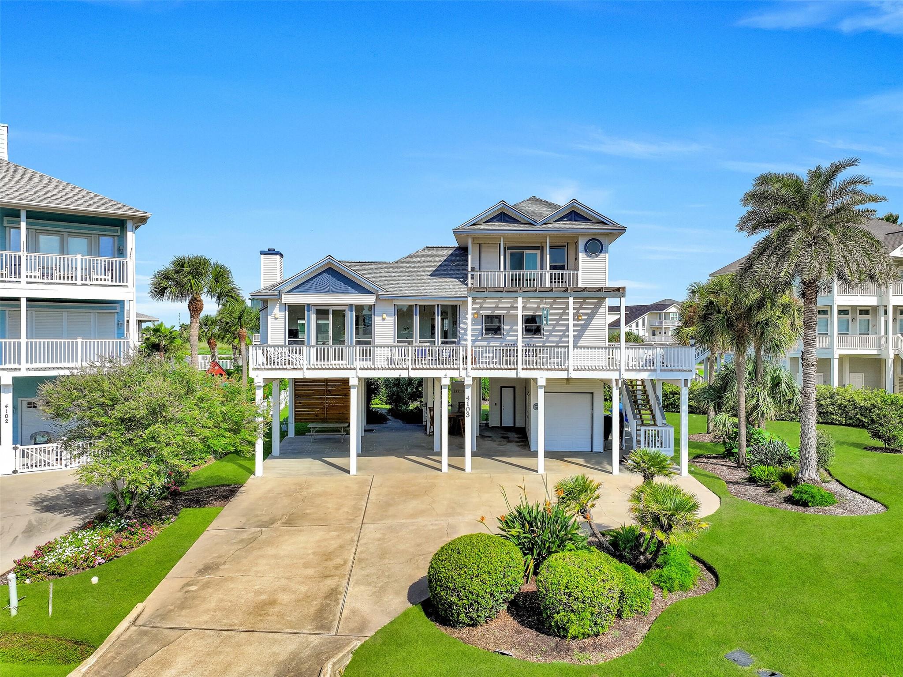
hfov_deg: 71.6
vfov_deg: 56.8
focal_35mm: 24
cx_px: 452
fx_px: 626
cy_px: 338
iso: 100
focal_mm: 12.29
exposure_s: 1/1250
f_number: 4
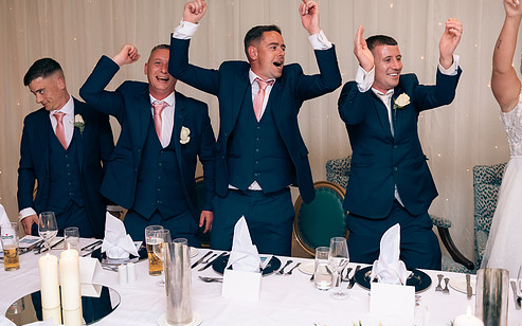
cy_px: 132
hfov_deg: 47.1
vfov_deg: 30.5
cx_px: 238
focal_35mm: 42
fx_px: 597
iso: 640
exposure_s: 1/160
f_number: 3.5
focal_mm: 35
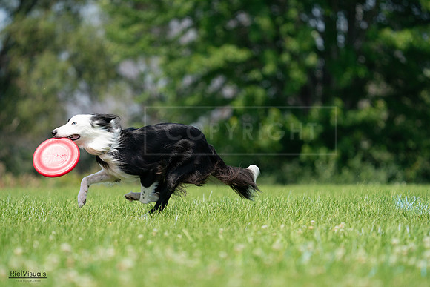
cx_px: 215
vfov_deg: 4.2
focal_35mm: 326
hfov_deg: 6.3
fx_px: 3895
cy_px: 144
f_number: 6.3
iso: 1250
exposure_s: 1/4000
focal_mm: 326
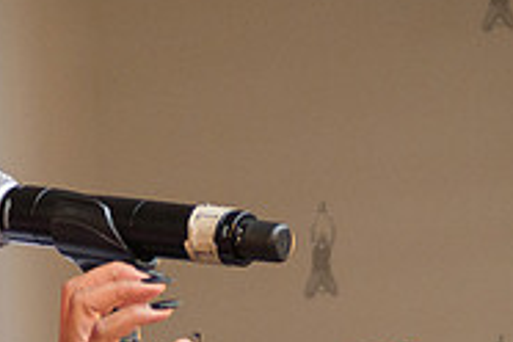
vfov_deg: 3.4
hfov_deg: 5.1
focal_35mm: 405
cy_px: 380
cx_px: -108
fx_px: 5771
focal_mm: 105
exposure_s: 1/400
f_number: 2.8
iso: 2500
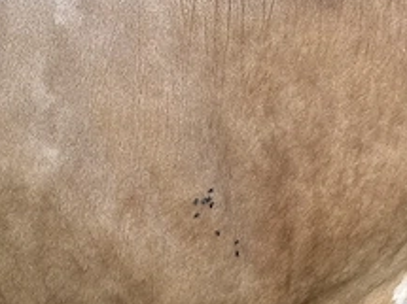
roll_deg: +6.9
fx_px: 1422
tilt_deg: -19.4
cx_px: -100
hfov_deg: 15.6
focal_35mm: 121
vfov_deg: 12.2
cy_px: 262
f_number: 1.5
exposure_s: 1/153
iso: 40
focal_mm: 5.7
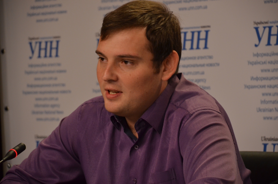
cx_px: 139
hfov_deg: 10.2
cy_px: 92
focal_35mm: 202
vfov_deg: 6.8
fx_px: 1560
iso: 720
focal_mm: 135
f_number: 5.6
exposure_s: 1/100
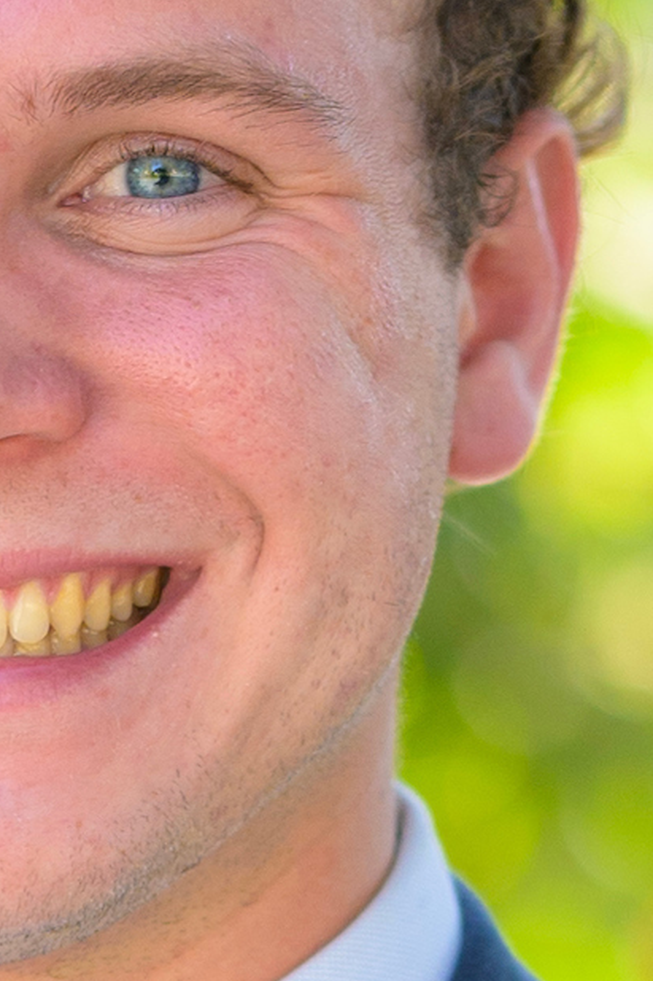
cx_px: -8
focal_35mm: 661
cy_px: 2022
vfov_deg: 3.1
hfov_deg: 2.1
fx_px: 17993
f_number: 2
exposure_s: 1/1000
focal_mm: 85
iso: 400
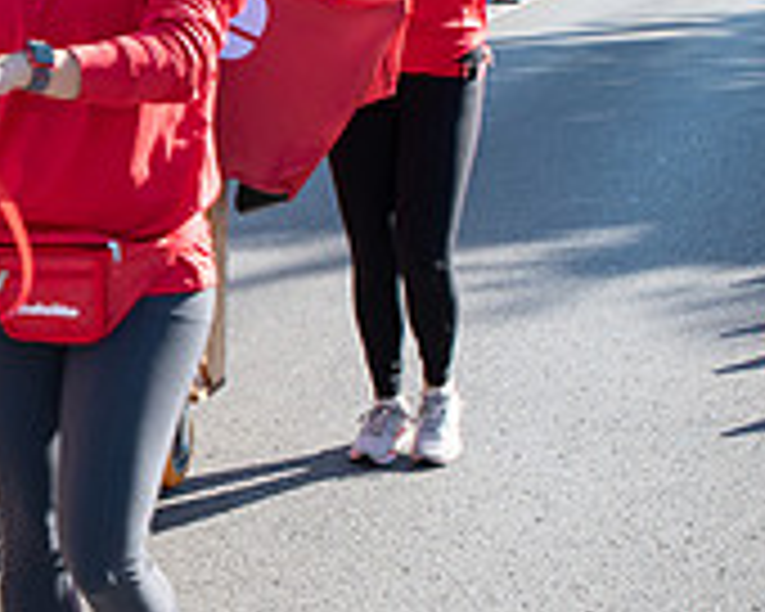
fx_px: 1743
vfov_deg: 19.9
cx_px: -216
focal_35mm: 77
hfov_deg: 22.3
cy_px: 270
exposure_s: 1/200
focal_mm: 24
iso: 500
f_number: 11
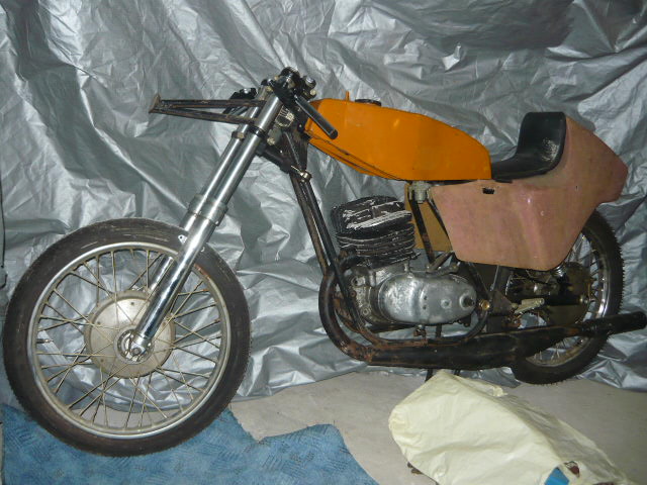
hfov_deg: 55.4
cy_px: 242
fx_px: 617
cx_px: 324
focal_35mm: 33
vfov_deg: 42.9
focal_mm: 5.5
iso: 200
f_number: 2.8
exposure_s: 1/30
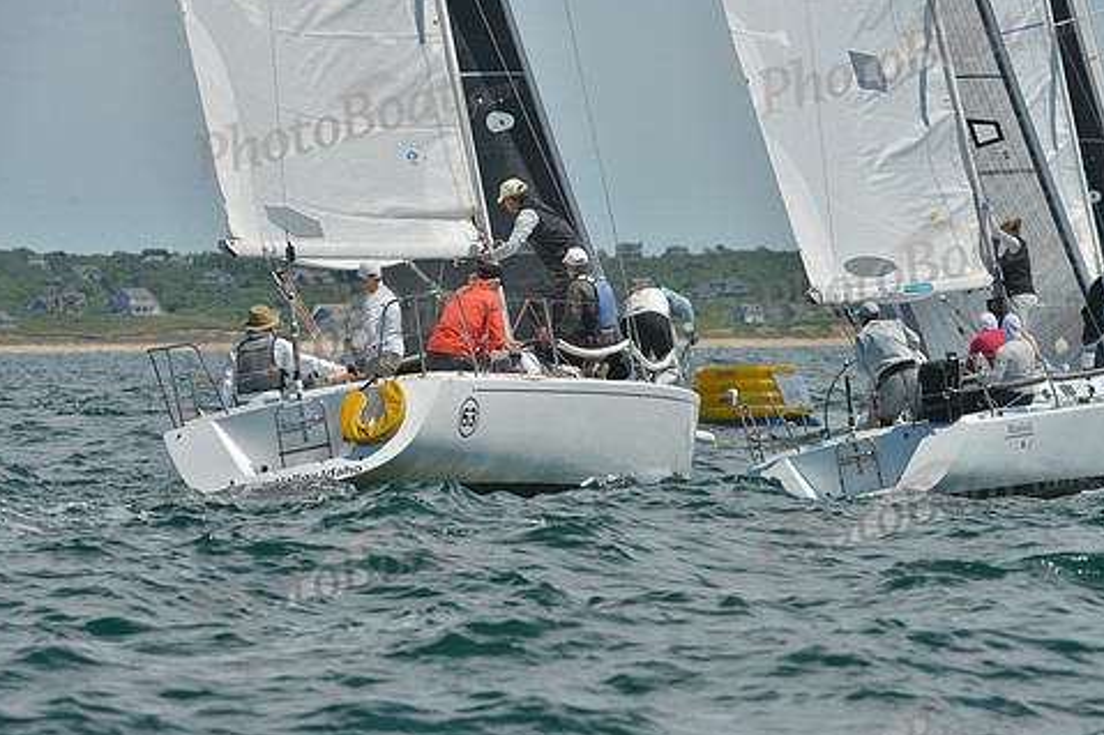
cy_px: 420
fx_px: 9288
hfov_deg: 6.8
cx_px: 641
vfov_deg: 4.5
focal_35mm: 303
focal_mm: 250
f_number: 11
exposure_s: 1/800
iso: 280
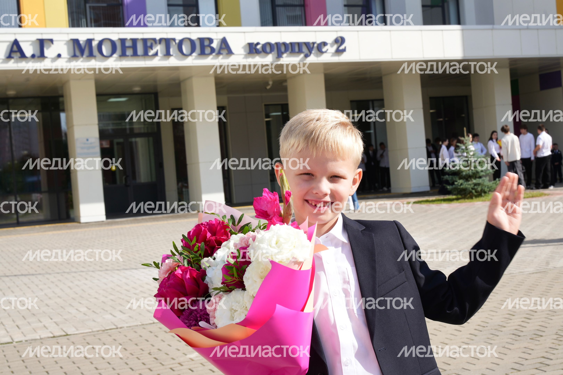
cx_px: 282
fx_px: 813
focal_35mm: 52
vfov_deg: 26.0
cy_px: 188
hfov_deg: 38.2
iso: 160
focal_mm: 52
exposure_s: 1/125
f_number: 11
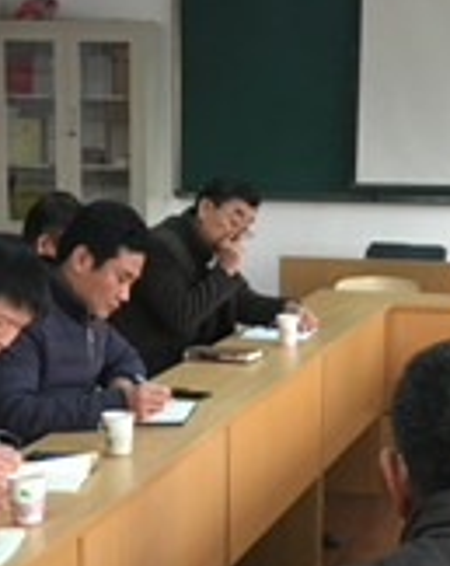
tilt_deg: -13.9
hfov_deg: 14.6
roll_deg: -1.0
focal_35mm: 105
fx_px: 1753
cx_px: 258
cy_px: 542
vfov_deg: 17.9
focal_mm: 4.15
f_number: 2.2
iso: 125
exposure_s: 1/33
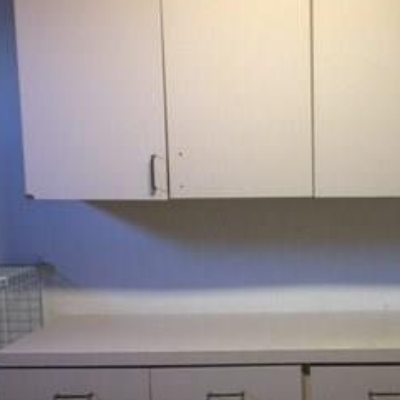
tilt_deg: -7.3
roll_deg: +0.2
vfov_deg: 25.2
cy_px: 279
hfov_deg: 24.7
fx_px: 889
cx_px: 350
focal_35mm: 68
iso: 100
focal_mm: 4.15
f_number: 2.2
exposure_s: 1/15
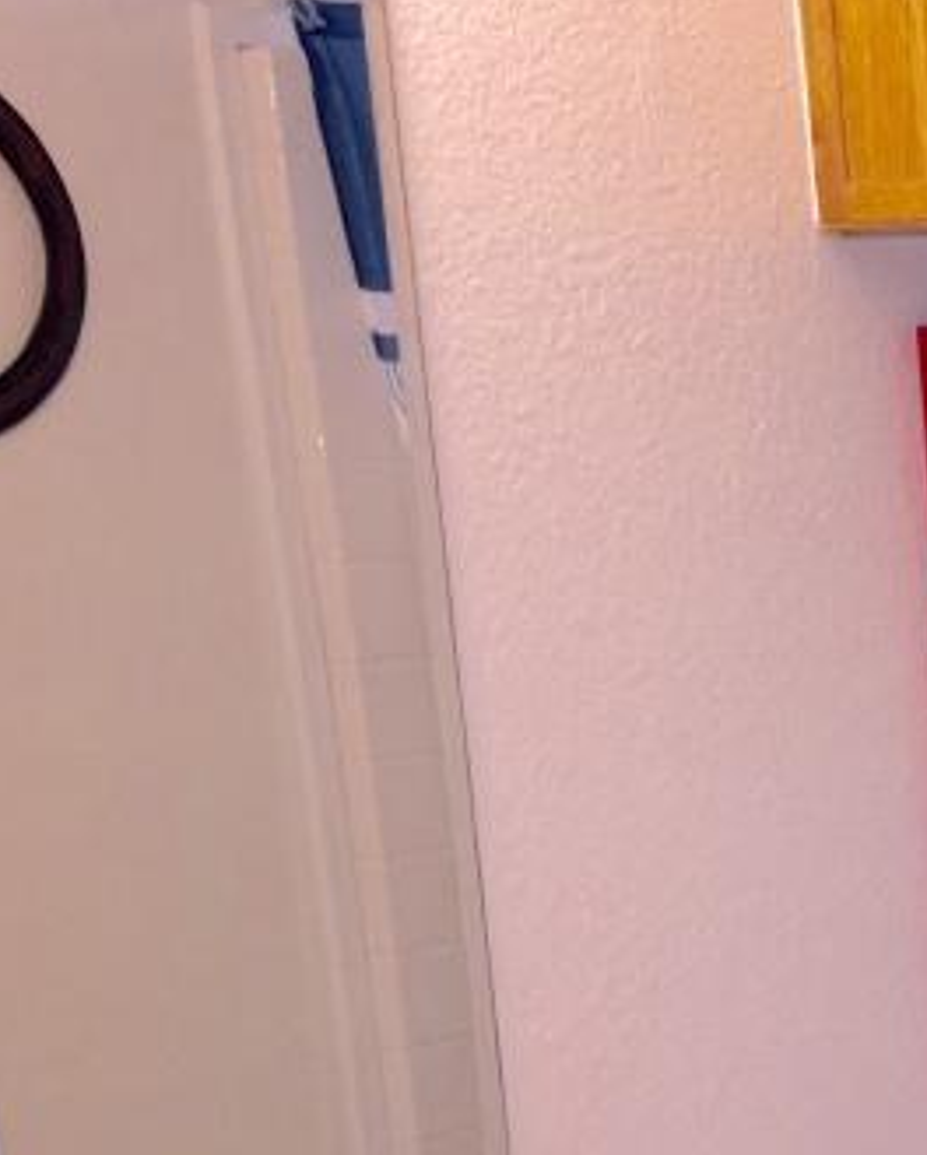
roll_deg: +1.8
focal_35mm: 88
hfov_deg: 15.3
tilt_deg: -11.4
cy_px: 1046
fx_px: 3012
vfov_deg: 21.2
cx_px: 1619
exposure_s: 1/30
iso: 40
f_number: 2.2
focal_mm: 4.15
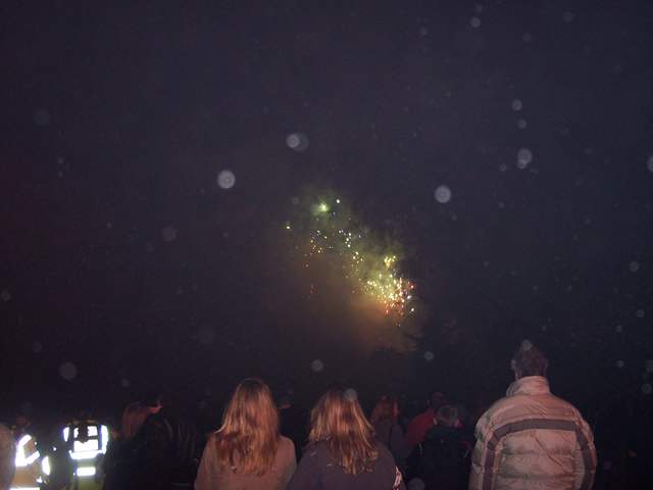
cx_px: 326
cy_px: 245
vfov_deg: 37.7
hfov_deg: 49.0
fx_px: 717
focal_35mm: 38
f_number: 2.8
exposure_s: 1/30
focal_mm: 8
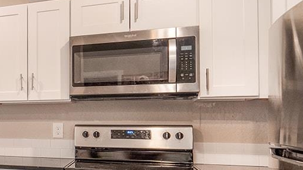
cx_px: -87
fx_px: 370
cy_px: 110
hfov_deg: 33.3
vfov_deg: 25.9
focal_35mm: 46
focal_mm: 14
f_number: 6.3
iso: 160
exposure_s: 1/30
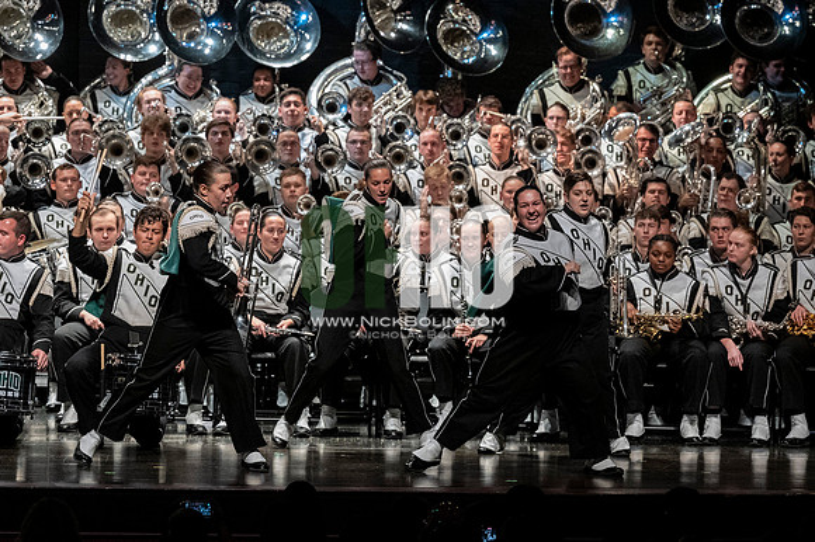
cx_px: 408
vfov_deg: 6.5
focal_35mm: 210
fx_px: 4751
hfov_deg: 9.8
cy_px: 271
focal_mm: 140
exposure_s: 1/500
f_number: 4
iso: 4000
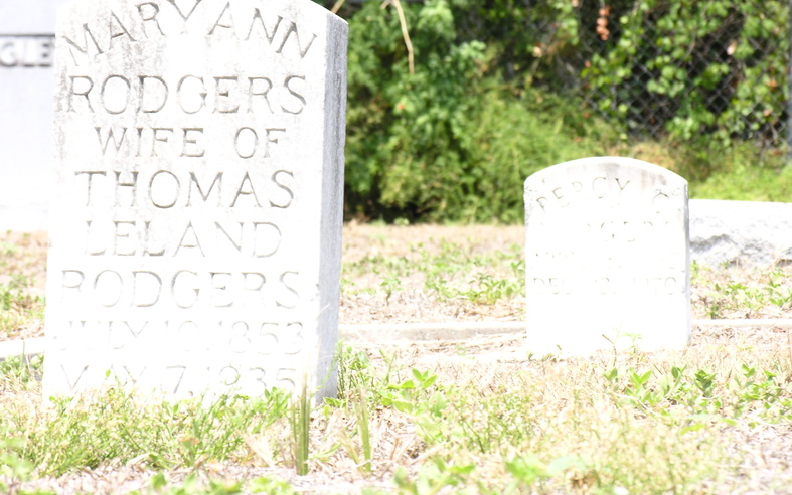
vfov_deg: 5.5
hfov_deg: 8.7
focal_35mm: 240
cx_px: 398
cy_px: 200
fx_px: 5181
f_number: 6.8
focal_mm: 57.3
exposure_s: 1/73.5
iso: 50
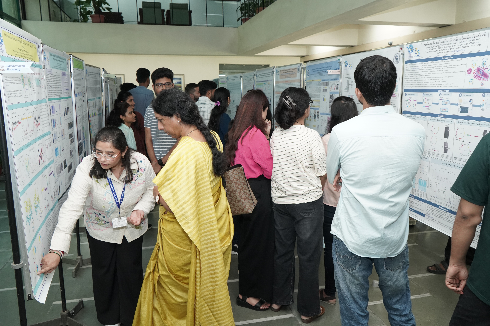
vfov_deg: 45.0
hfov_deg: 63.7
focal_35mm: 29
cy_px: 163
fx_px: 395
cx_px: 245
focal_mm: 29
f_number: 7.1
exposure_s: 1/125
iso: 3200
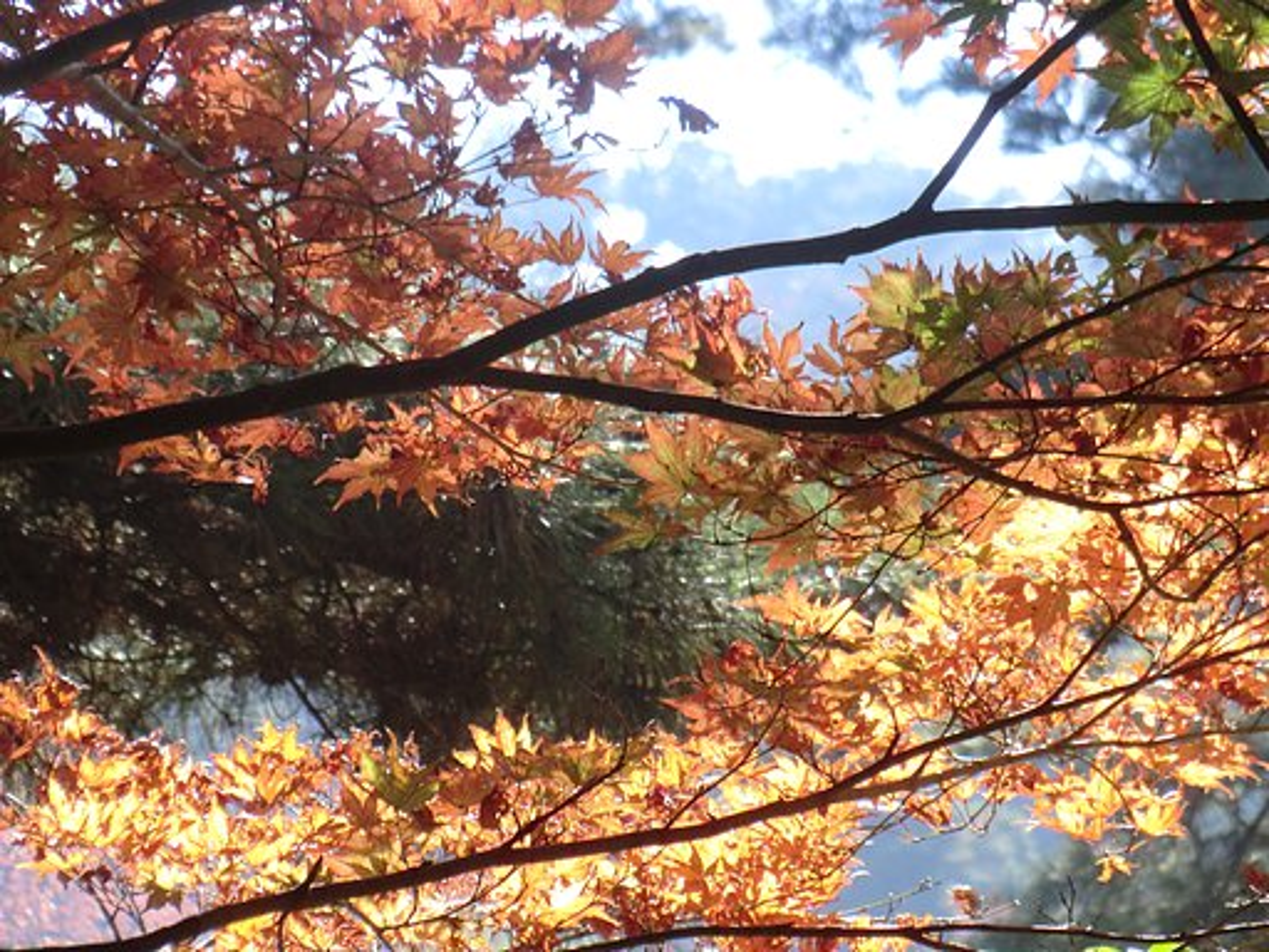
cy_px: 476
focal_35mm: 199
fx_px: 7295
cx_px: 634
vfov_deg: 7.5
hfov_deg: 9.9
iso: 160
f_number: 5.2
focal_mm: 35.7
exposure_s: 1/200
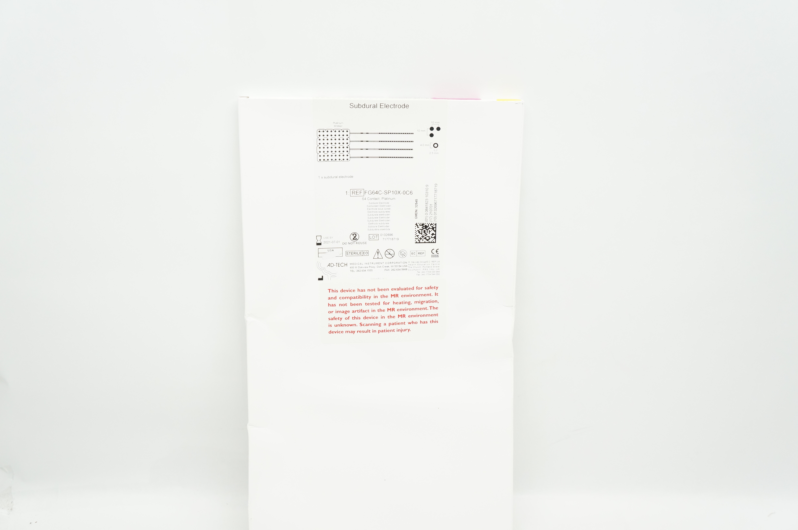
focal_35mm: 40
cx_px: 399
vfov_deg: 32.9
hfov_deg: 48.0
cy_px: 265
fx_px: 897
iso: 800
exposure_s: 1/125
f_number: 5.6
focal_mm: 27
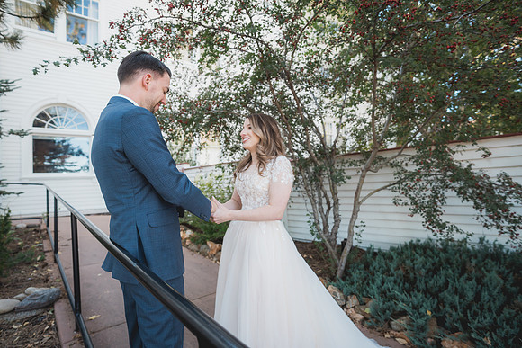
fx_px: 265
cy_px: 174
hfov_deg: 89.2
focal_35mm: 18
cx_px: 261
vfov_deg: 66.7
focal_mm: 18
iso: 1000
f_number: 2.8
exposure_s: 1/320
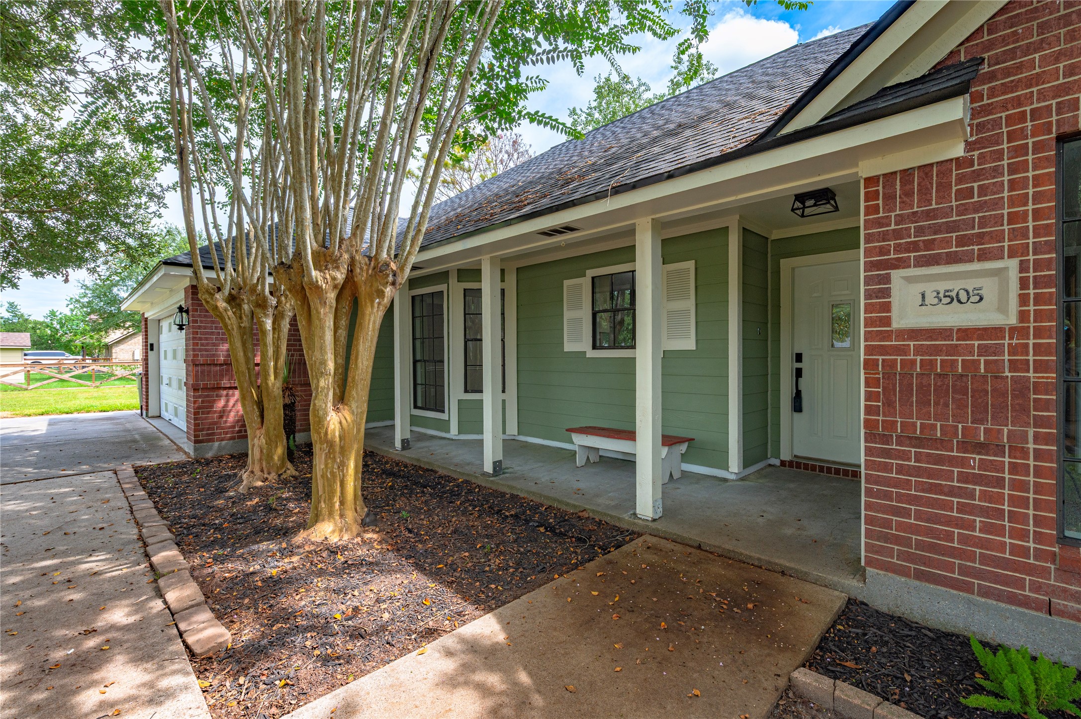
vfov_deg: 73.7
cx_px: 540
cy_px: 360
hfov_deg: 96.8
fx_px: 480
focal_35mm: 16
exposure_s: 1/60
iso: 125
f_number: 13
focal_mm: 16
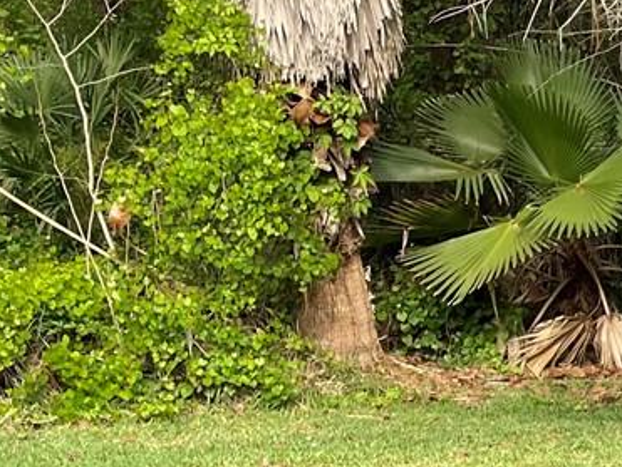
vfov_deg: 13.1
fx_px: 2014
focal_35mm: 112
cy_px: 455
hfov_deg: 14.5
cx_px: 1246
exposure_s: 1/506
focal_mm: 4.2
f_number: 1.6
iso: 32
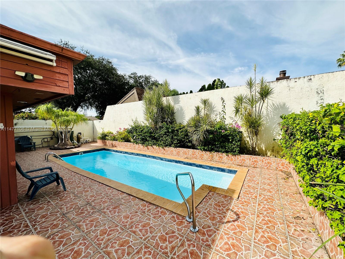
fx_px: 140
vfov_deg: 85.7
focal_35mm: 14
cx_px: 172
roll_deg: +0.5
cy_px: 130
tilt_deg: -3.0
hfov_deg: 102.1
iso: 50
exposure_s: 1/3040
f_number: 2.2
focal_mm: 2.22
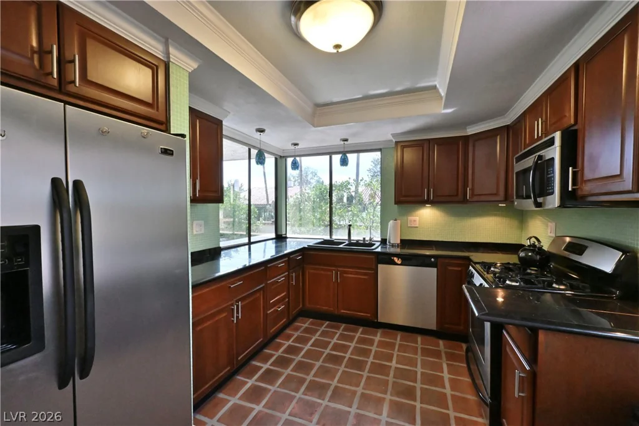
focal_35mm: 14
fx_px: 257
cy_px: 213
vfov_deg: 79.2
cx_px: 320
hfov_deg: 102.3
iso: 12800
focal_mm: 14.5
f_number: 22
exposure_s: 1/60
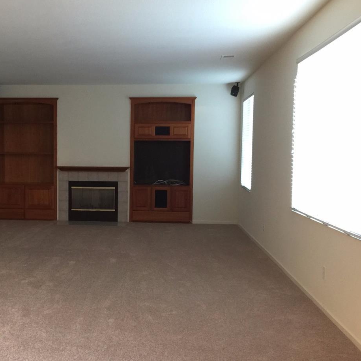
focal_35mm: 42
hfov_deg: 39.4
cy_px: 200
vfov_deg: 40.0
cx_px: 112
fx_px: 496
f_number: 2.2
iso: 100
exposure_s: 1/10
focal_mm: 4.15
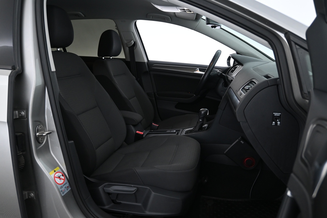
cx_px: 164
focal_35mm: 29
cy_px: 109
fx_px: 266
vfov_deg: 44.6
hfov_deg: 63.2
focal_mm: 19.5
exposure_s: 1/30
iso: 1250
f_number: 3.8
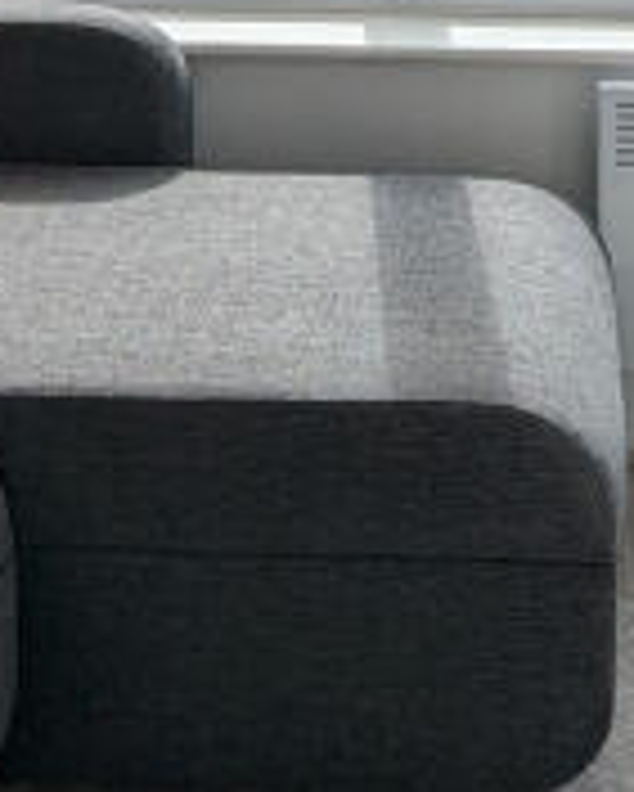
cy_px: -212
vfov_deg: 19.5
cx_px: 472
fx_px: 2133
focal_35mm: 91
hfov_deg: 16.8
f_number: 2.2
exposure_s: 1/1148
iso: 47
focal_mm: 2.35
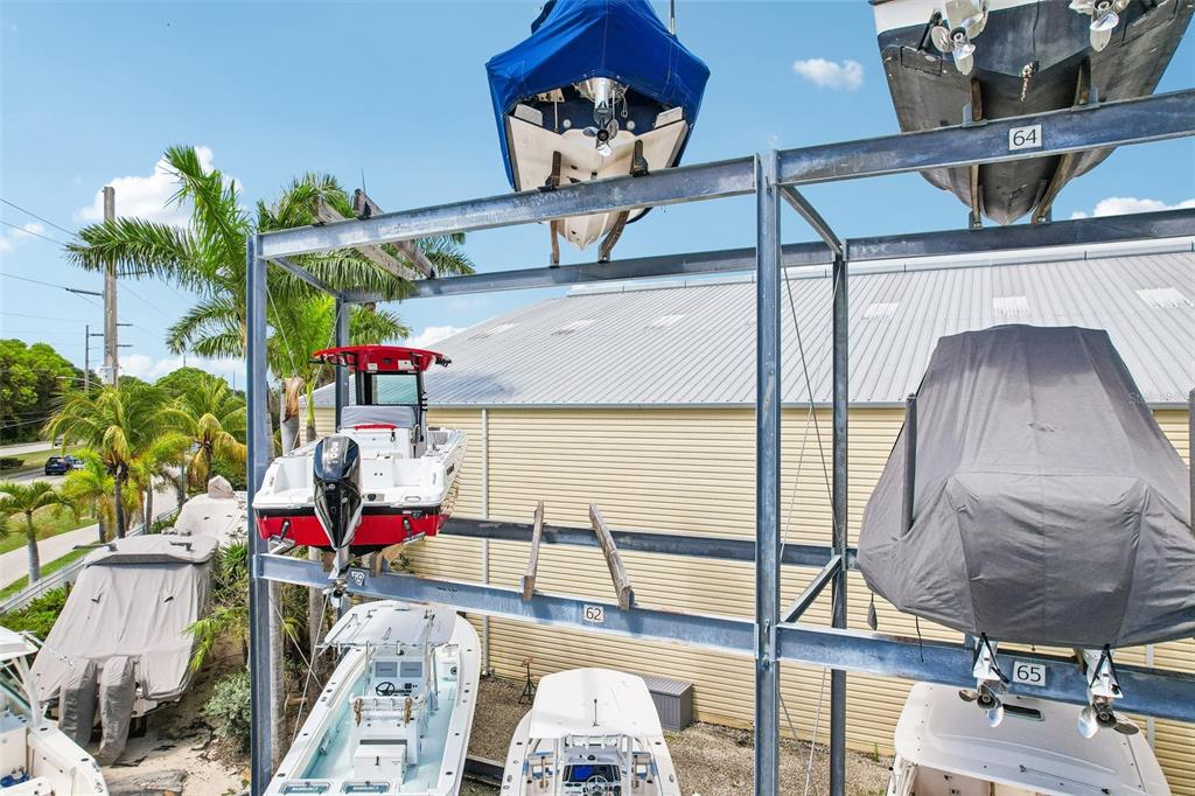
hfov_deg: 78.6
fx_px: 730
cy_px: 398
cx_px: 598
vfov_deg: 57.2
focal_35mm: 22
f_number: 2.8
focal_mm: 8.4
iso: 120
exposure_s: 1/2000
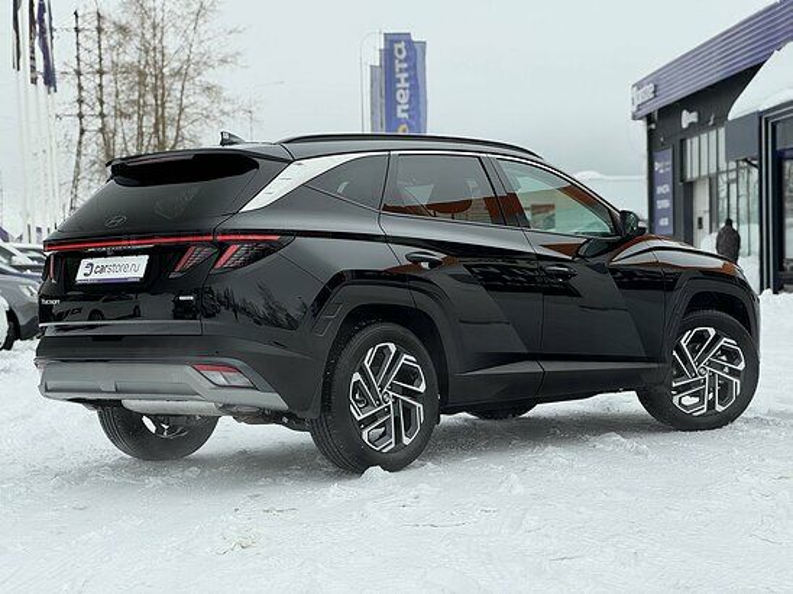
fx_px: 1762
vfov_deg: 19.1
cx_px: 396
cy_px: 297
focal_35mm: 77
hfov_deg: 25.4
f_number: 2.8
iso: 25
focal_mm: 9
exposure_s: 1/154
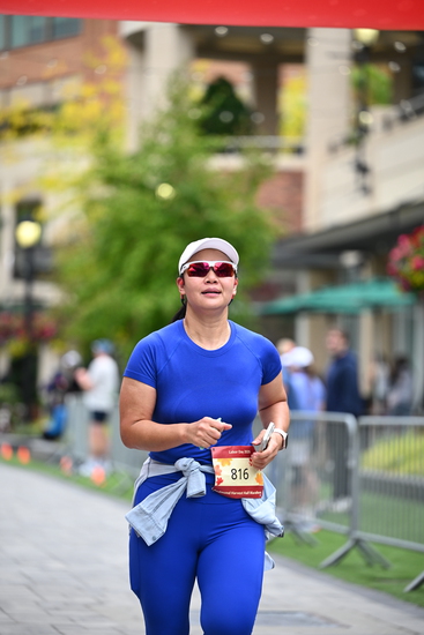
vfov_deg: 14.1
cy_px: 318
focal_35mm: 145
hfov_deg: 9.5
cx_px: 212
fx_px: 2560
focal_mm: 145
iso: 640
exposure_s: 1/2000
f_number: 2.8
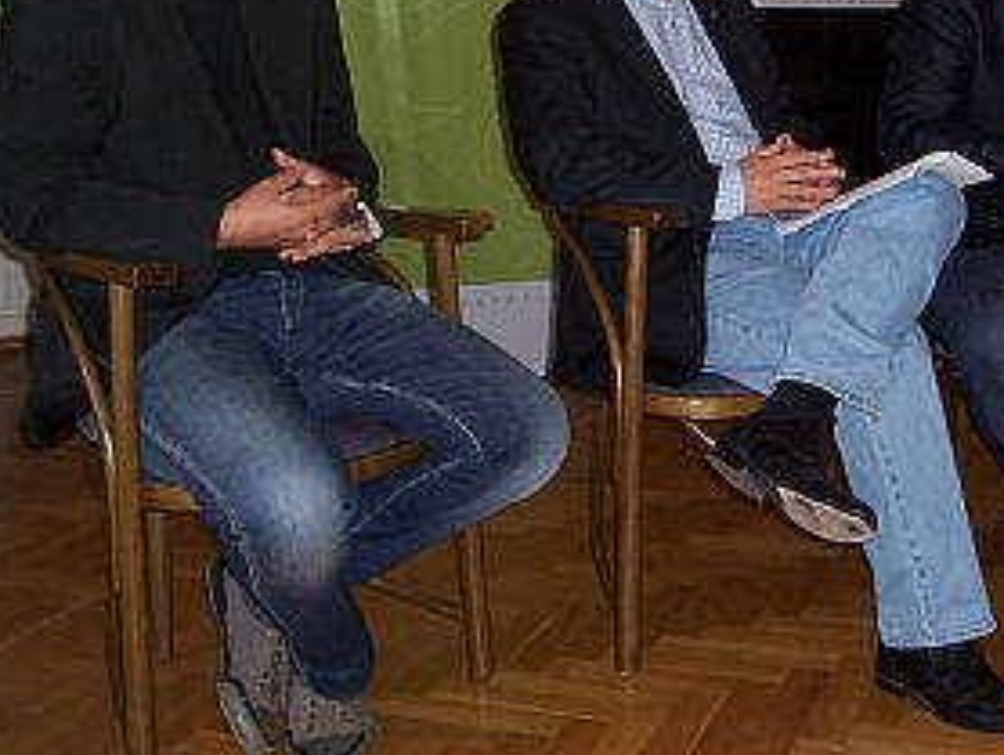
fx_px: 1597
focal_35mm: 55
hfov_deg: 34.1
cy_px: 210
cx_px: 769
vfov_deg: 26.3
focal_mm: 5.6
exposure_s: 1/60
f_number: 2.7
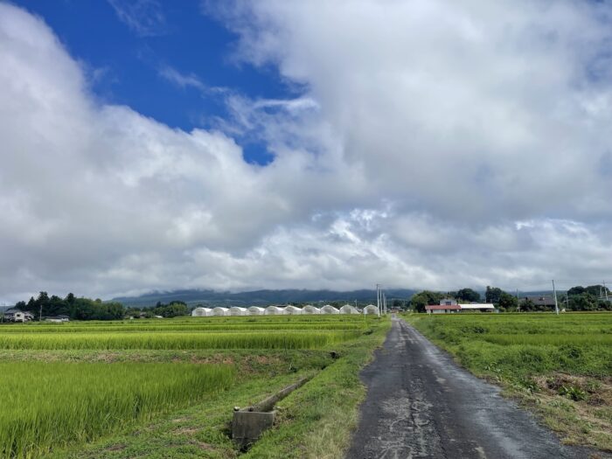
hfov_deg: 69.4
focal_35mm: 25
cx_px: 306
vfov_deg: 54.9
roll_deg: -0.3
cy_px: 230
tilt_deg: +12.3
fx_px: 442
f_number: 1.6
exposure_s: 1/7937
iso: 32
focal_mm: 5.1
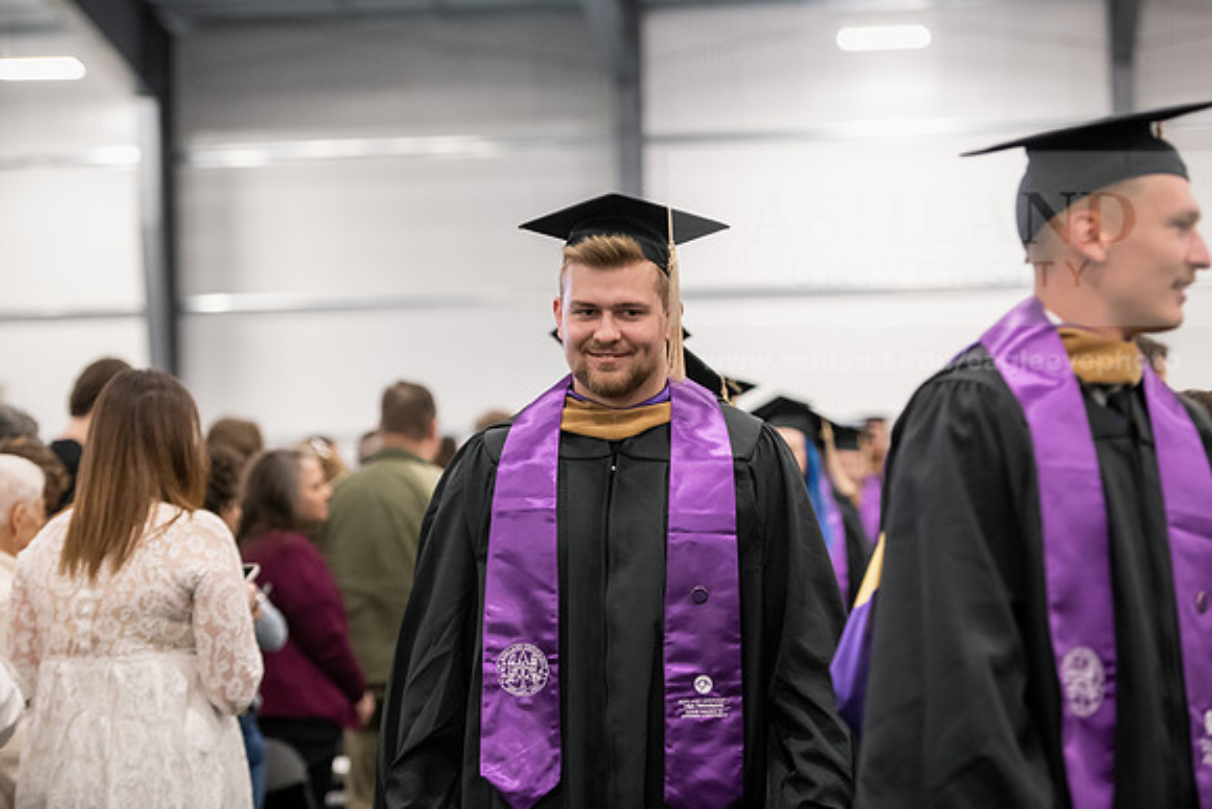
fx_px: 3435
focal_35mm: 102
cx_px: 606
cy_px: 404
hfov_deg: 20.0
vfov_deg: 13.4
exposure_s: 1/200
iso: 3200
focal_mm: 102
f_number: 3.2
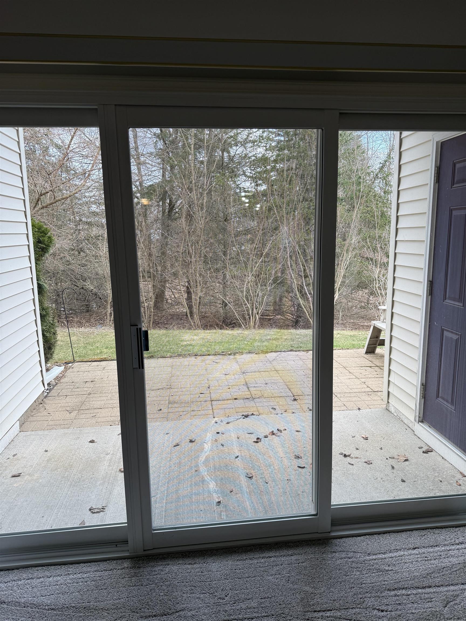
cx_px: 233
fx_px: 431
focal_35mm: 24
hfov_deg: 56.8
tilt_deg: -9.6
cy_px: 310
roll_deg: +0.1
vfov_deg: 71.6
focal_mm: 6.76
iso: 64
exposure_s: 1/206
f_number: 1.78
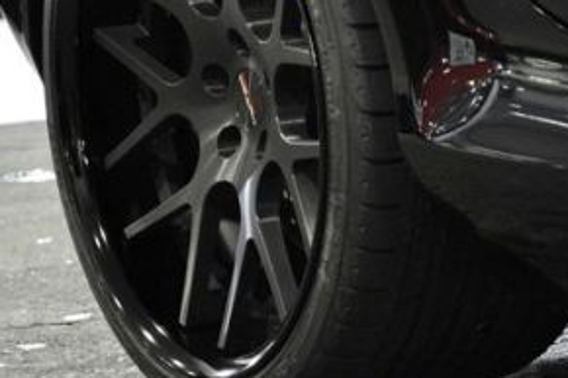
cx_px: 290
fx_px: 3154
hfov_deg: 10.3
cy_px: 93
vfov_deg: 6.9
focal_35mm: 200
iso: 1600
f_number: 5.3
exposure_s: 1/25
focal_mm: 66
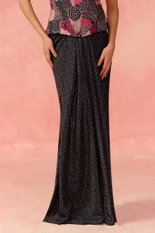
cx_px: 78
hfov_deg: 31.2
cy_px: 116
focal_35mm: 43
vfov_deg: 45.4
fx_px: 278
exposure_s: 1/160
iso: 250
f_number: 4
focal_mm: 43
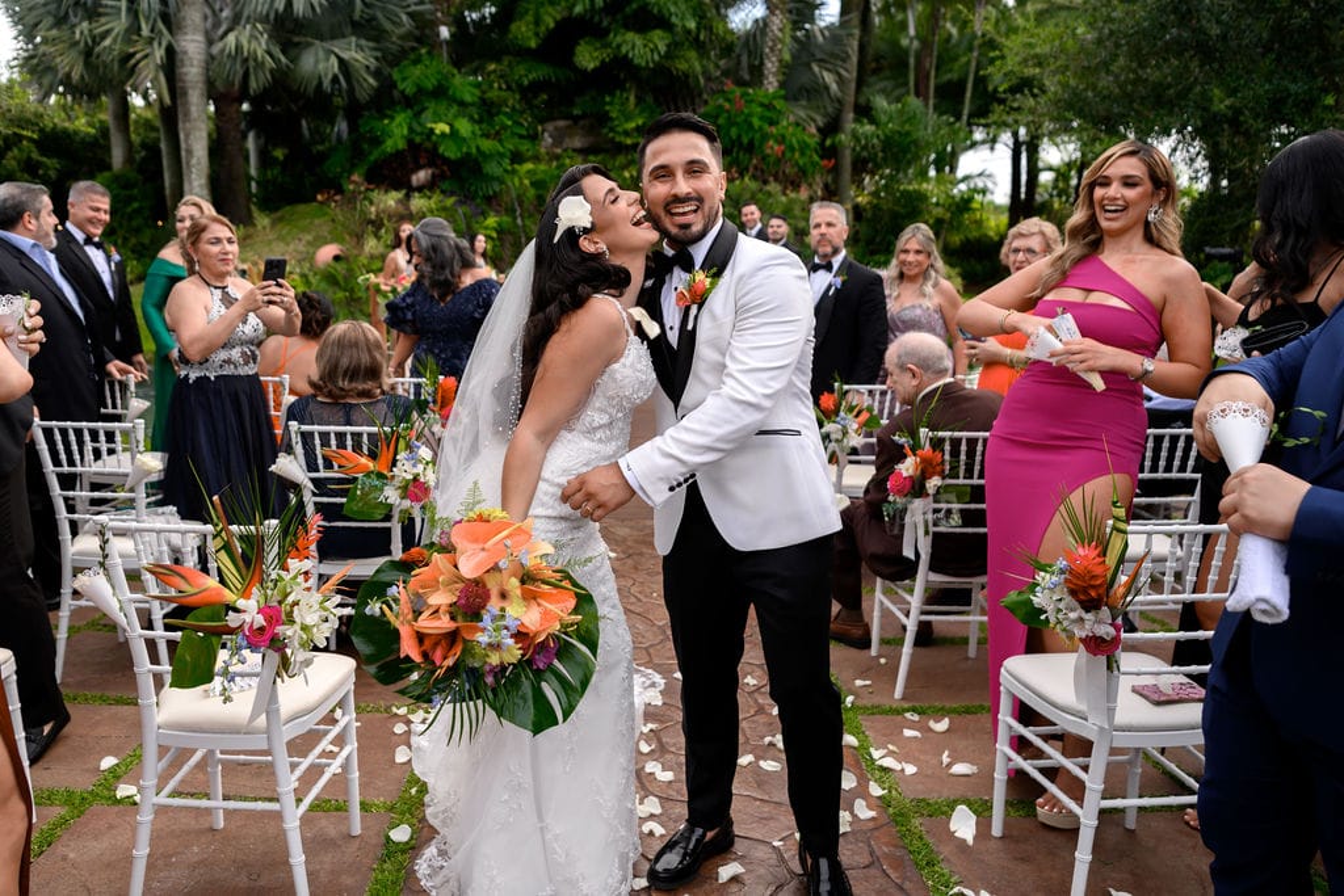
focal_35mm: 27
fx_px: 1019
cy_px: 403
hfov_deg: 66.6
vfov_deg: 47.4
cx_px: 589
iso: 200
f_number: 2.8
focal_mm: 24
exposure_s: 1/400
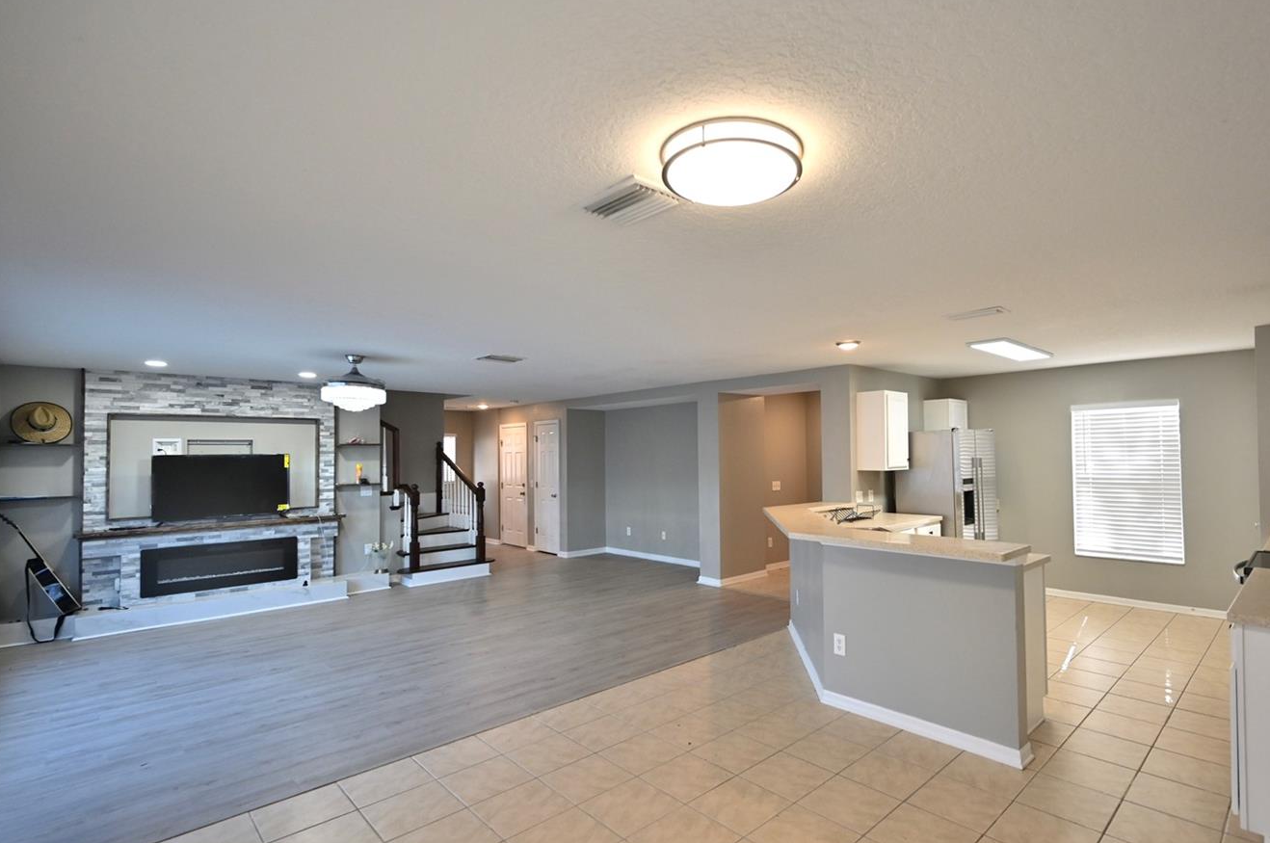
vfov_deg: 70.3
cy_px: 439
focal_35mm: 17
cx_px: 702
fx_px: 599
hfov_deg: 93.0
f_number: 4
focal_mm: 14
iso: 500
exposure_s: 1/125
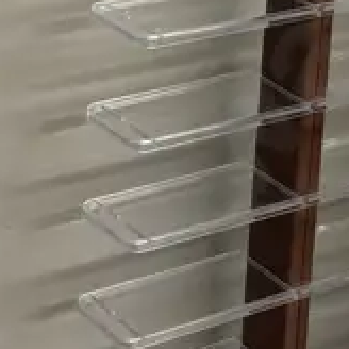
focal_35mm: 155
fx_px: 1768
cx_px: 419
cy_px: -83
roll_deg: -6.1
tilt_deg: -12.9
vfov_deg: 11.0
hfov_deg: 11.1
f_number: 1.8
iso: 64
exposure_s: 1/50
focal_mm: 3.99
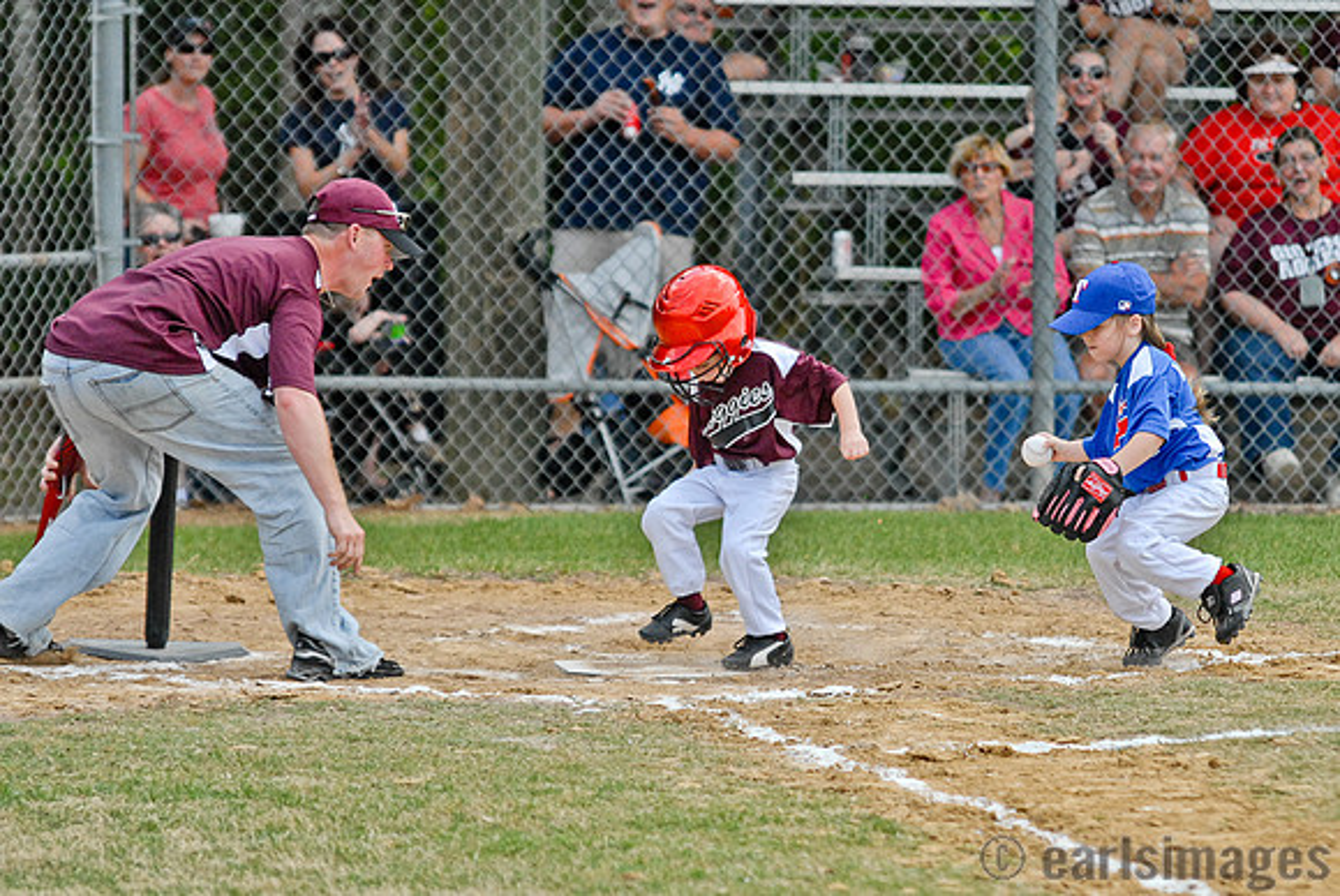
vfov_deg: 7.1
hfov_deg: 10.5
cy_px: 448
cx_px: 670
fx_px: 7265
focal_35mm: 195
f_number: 2.8
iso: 640
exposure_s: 1/5000
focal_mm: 130
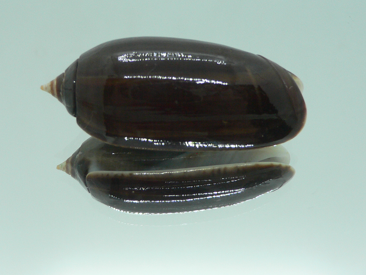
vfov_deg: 34.3
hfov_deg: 44.8
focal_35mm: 42
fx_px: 444
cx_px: 172
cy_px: 121
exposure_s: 1/60
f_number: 2.8
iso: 150
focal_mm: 4.6
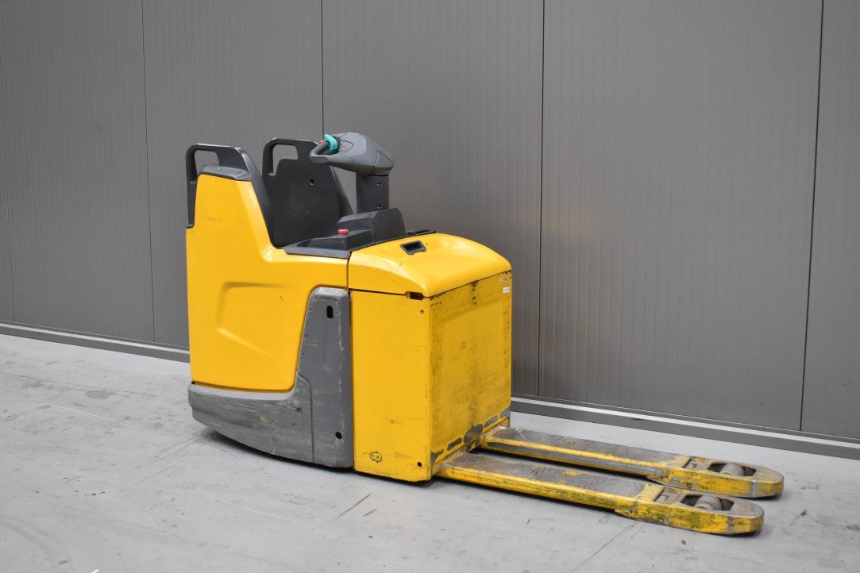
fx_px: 993
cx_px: 422
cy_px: 266
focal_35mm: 42
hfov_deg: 46.8
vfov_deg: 32.2
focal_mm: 25
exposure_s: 1/80
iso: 1600
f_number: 5
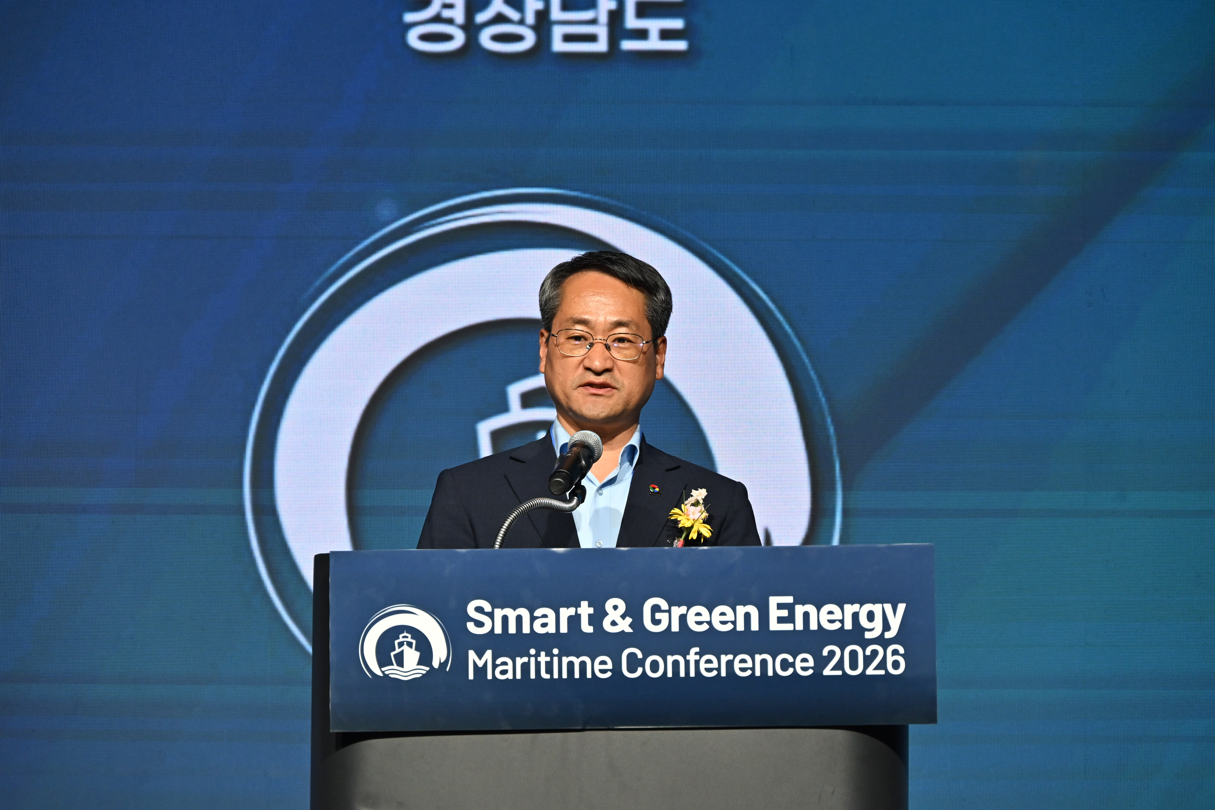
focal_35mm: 150
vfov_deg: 9.1
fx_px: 5062
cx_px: 608
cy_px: 405
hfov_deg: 13.7
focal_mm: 150
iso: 1600
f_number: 8
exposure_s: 1/200
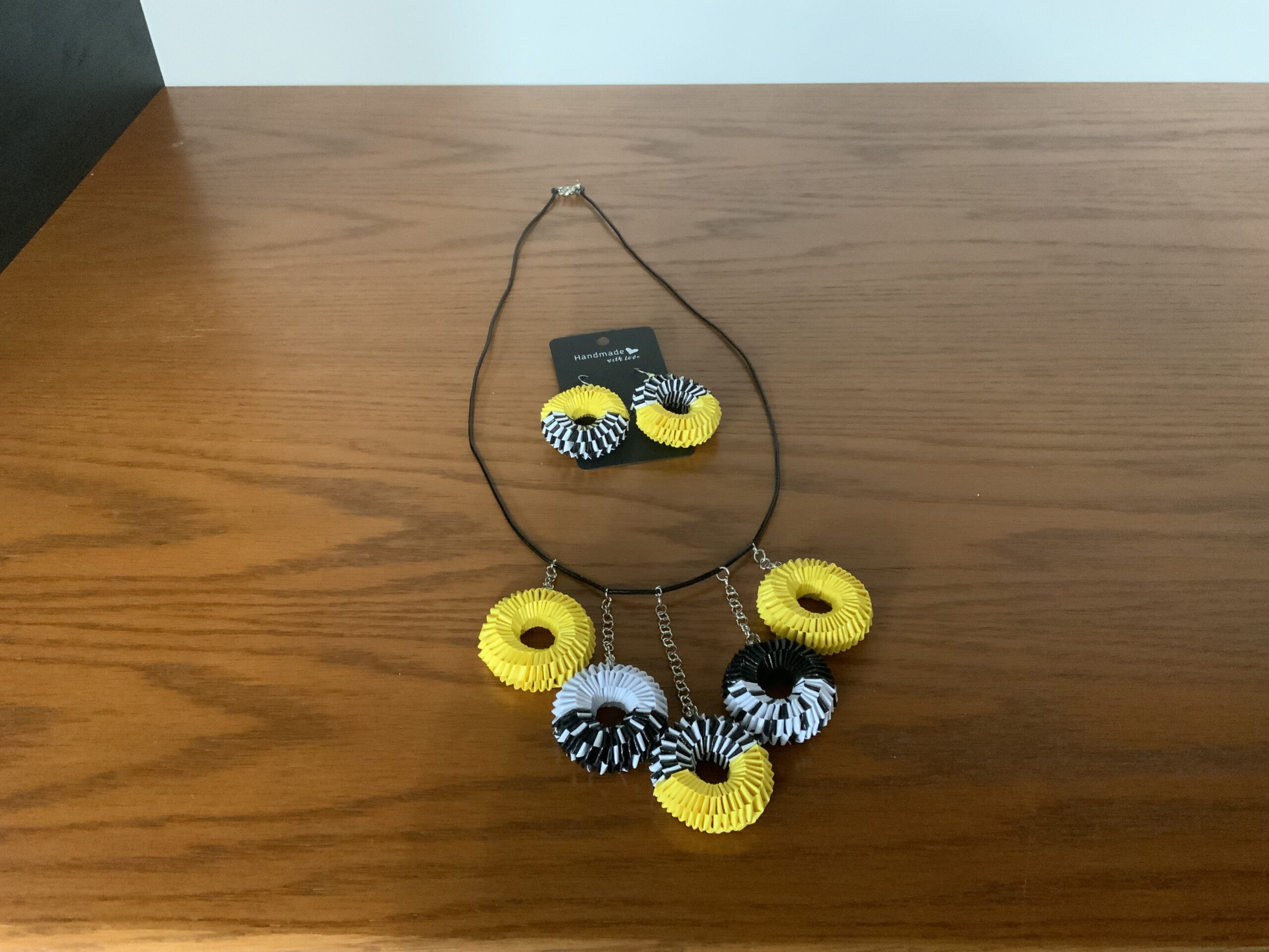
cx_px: 634
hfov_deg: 61.7
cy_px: 476
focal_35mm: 29
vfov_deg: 48.2
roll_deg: +0.5
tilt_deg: -42.3
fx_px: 1063
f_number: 1.8
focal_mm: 3
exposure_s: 1/30
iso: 400
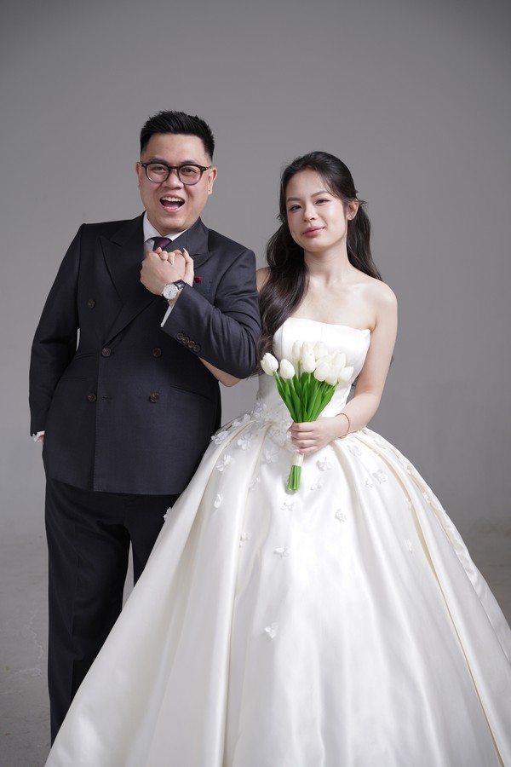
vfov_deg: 34.8
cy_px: 384
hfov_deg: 23.6
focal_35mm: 58
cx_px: 256
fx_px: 1224
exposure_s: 1/200
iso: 500
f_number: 3.5
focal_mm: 57.5
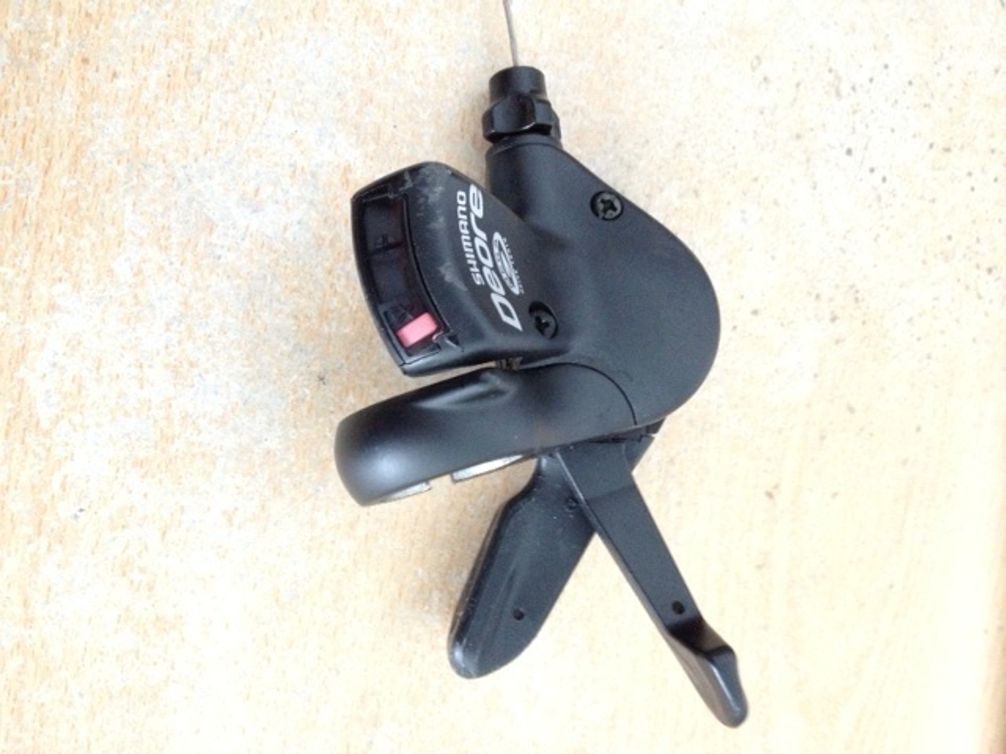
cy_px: 377
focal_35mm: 35
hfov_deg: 52.6
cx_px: 503
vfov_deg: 40.7
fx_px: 1017
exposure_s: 1/17
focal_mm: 4.28
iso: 400
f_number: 2.4
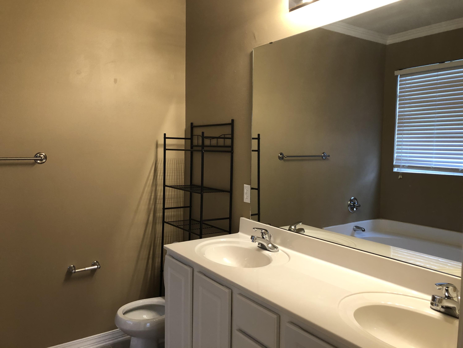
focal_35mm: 28
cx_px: 232
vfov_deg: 49.7
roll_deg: -1.0
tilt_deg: -5.7
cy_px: 174
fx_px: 375
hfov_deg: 63.4
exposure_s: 1/15
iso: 40
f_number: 1.8
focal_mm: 3.99
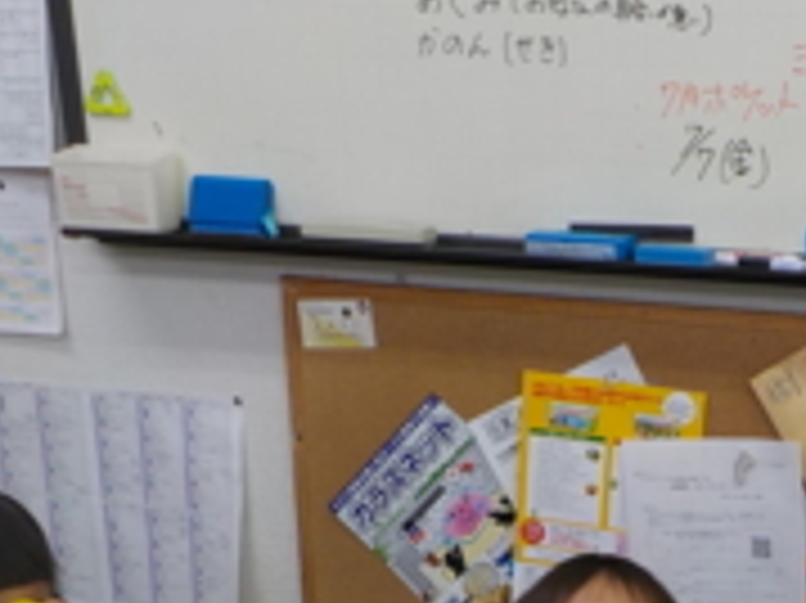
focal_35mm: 67
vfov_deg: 21.2
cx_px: 752
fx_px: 1559
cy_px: 598
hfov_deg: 27.7
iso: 125
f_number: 3.3
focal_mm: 4.1
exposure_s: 1/40
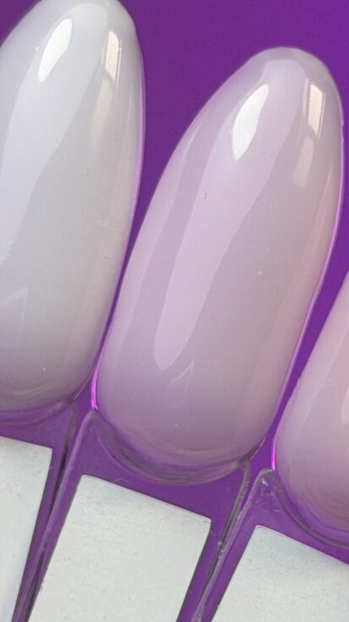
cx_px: 352
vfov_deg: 11.8
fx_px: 3015
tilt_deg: -24.8
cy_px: 391
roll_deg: +0.6
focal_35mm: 183
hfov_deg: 6.6
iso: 64
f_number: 1.78
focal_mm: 6.76
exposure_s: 1/1883
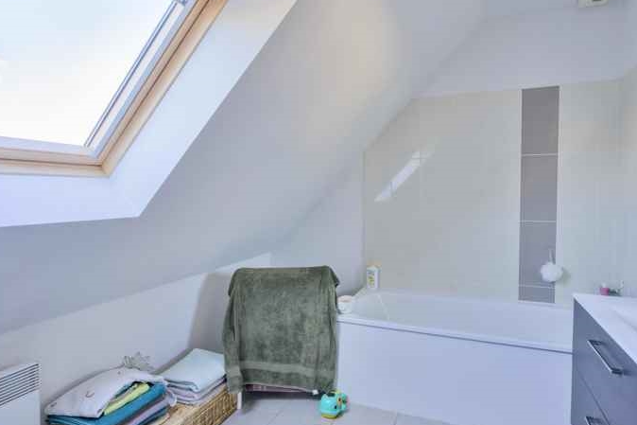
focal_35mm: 19
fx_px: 336
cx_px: 352
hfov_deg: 86.6
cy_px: 207
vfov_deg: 64.5
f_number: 8
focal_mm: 16
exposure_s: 1/80
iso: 800
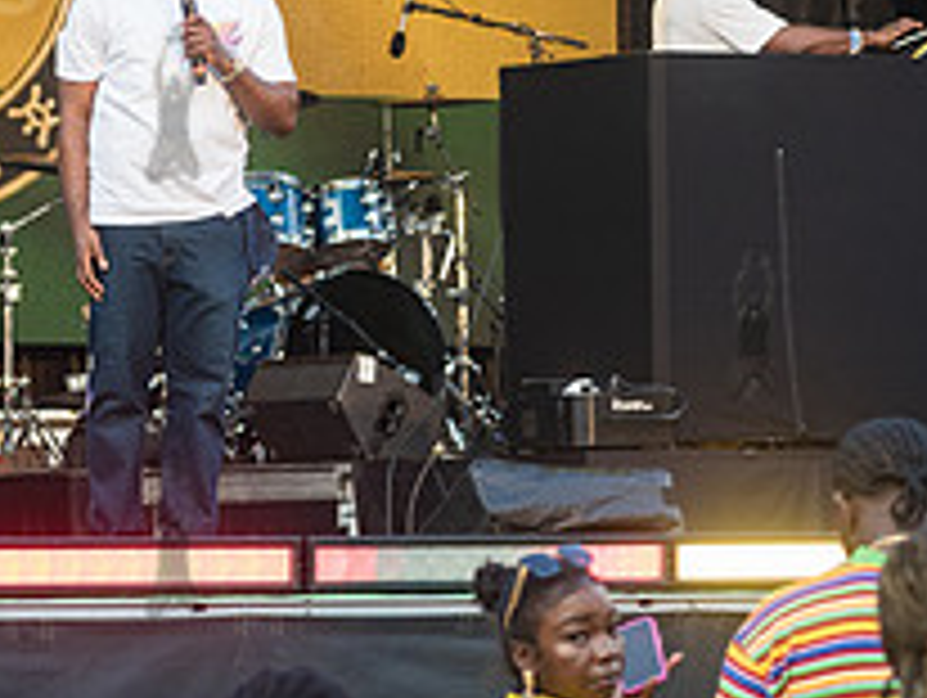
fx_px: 9116
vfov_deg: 4.4
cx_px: 171
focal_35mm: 340
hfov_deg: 5.8
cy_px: 101
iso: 500
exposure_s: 1/400
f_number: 4.5
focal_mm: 125
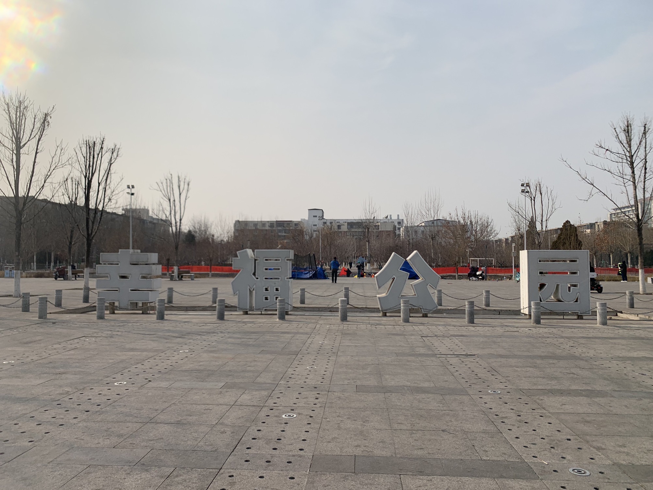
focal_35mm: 26
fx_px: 490
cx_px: 326
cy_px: 245
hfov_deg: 67.3
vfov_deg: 53.1
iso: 25
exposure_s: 1/4673
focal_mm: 4.25
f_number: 1.8
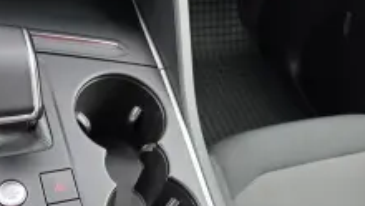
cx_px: 118
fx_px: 397
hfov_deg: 48.4
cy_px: 209
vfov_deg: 27.3
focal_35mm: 41
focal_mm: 6.3
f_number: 1.7
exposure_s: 1/180
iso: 80
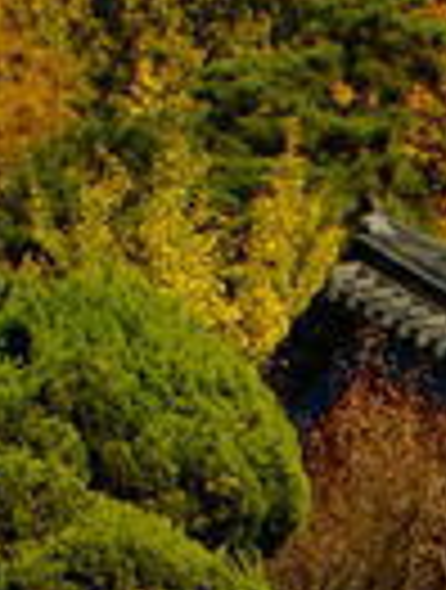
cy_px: 811
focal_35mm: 215
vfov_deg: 9.0
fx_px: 3676
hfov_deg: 6.7
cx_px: 894
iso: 400
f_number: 9.5
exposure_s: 1/500
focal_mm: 28
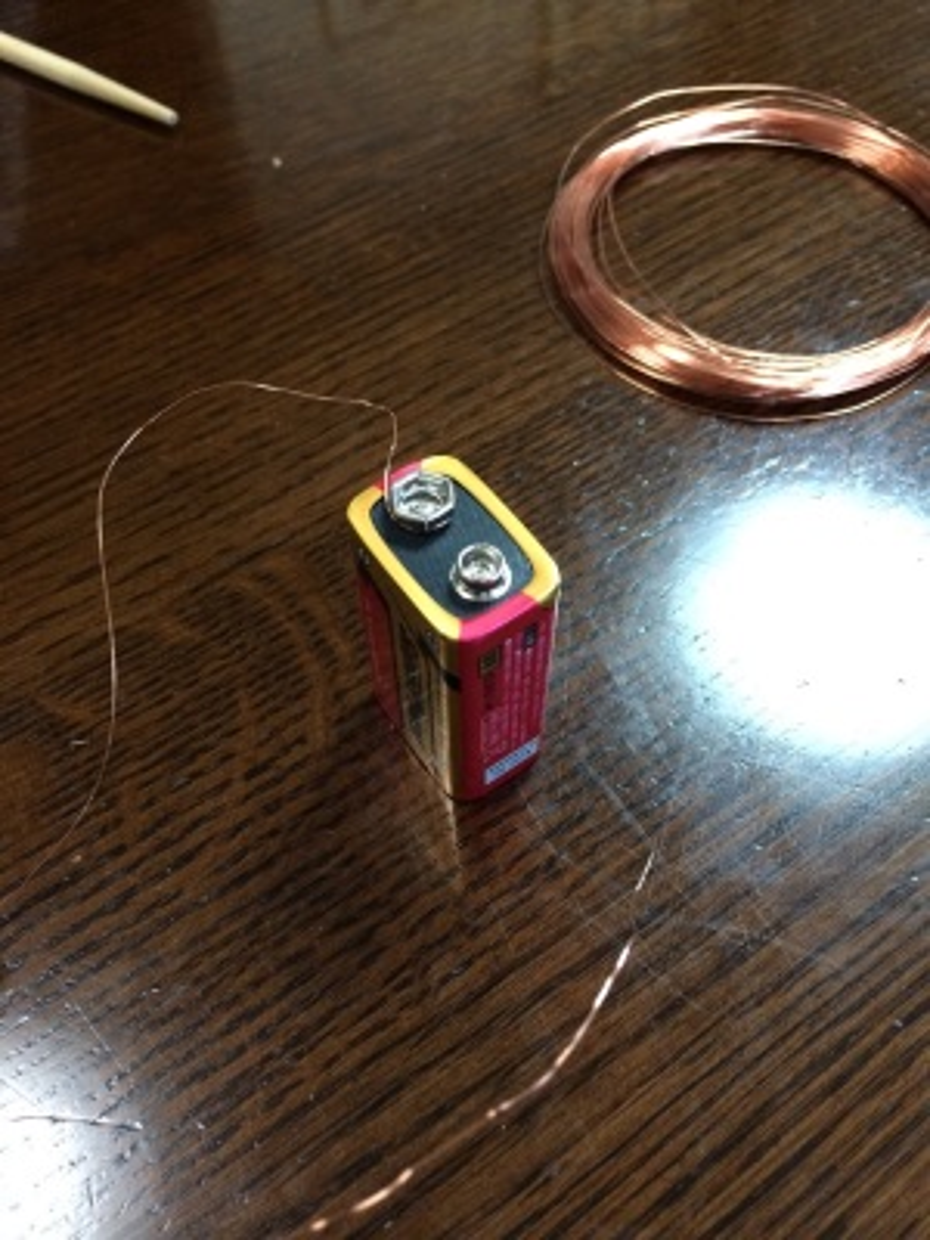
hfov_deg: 46.8
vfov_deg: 60.0
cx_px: 465
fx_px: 1075
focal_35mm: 30
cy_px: 620
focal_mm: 4.12
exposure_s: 1/30
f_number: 2.2
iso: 200
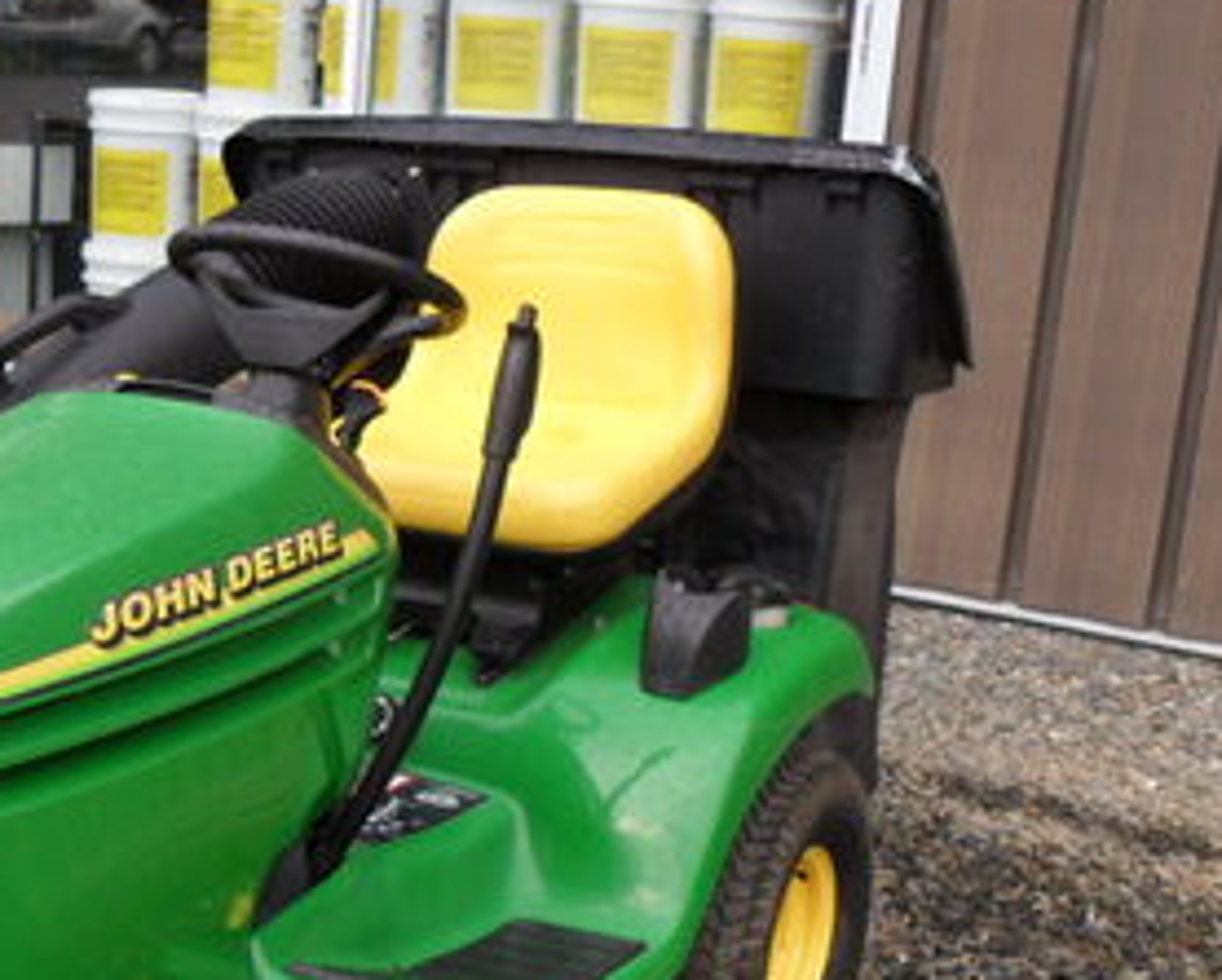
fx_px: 2425
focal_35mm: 67
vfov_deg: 22.6
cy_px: 728
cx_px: 176
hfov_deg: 27.5
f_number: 3
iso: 80
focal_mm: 6.3
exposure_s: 1/250
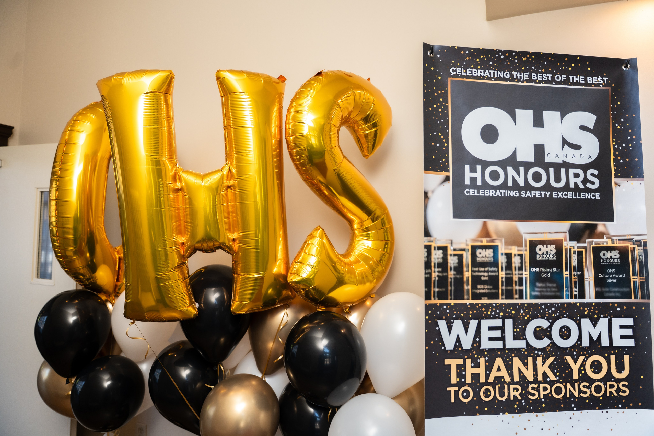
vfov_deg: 53.1
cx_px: 327
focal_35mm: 24
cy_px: 218
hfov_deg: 73.7
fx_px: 436
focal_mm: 24
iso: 640
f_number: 2.8
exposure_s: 1/200
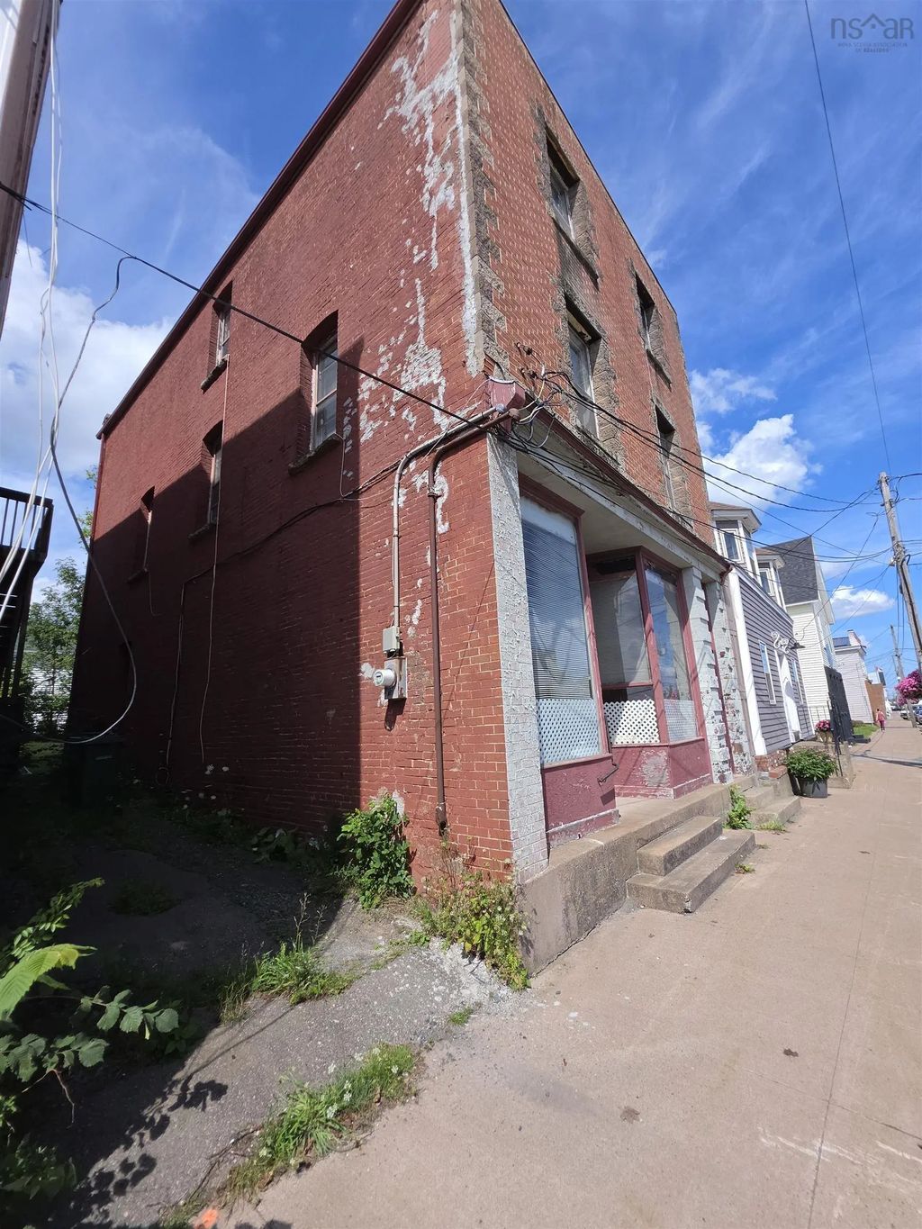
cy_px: 614
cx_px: 461
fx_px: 462
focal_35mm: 13
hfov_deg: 89.9
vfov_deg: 106.2
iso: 16
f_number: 1.9
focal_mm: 2.2
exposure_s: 1/690
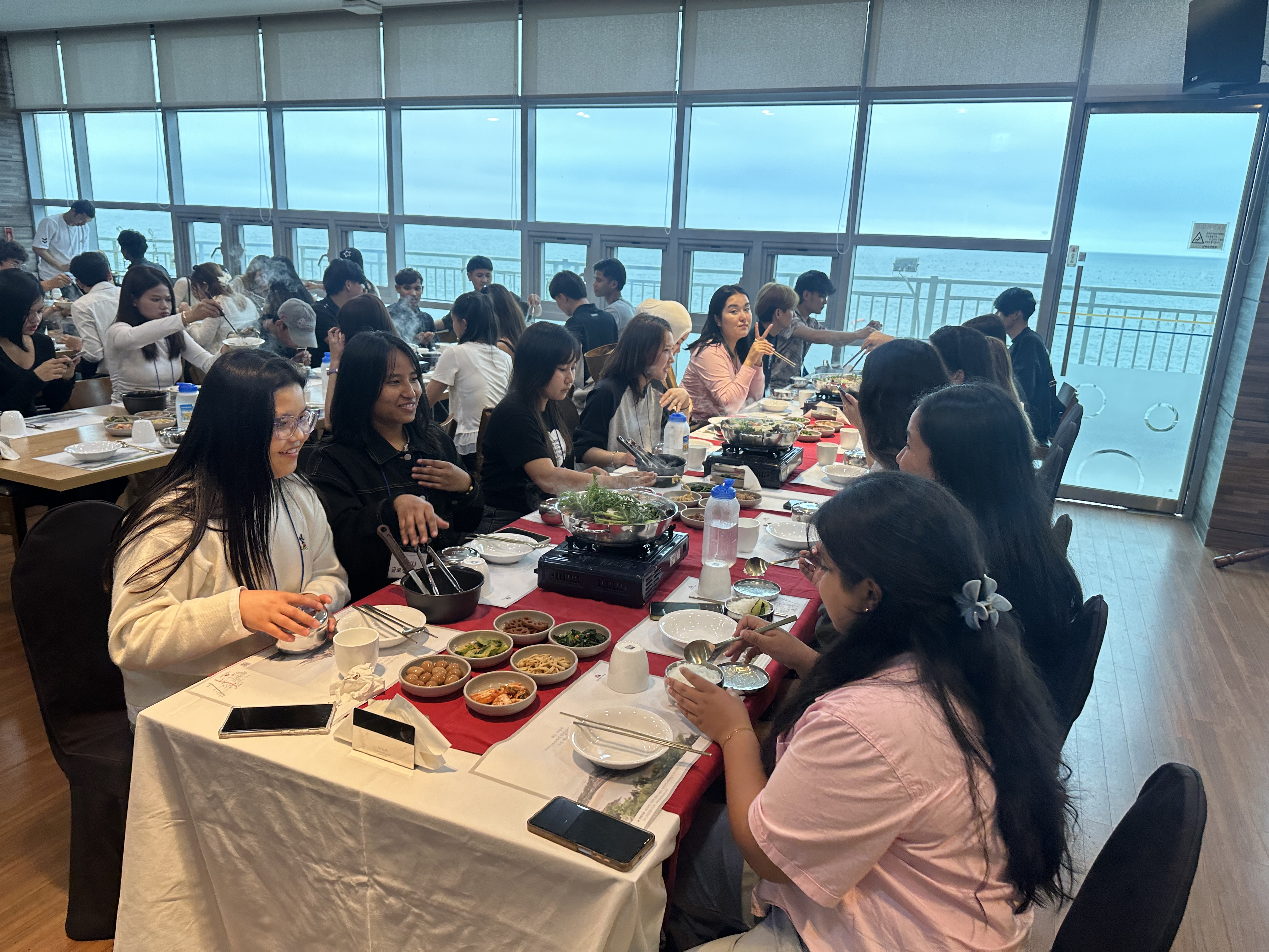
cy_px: 476
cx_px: 634
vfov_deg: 56.8
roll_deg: -1.9
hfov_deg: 71.6
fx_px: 880
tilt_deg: -13.4
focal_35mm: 24
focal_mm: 6.86
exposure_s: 1/120
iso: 125
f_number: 1.78
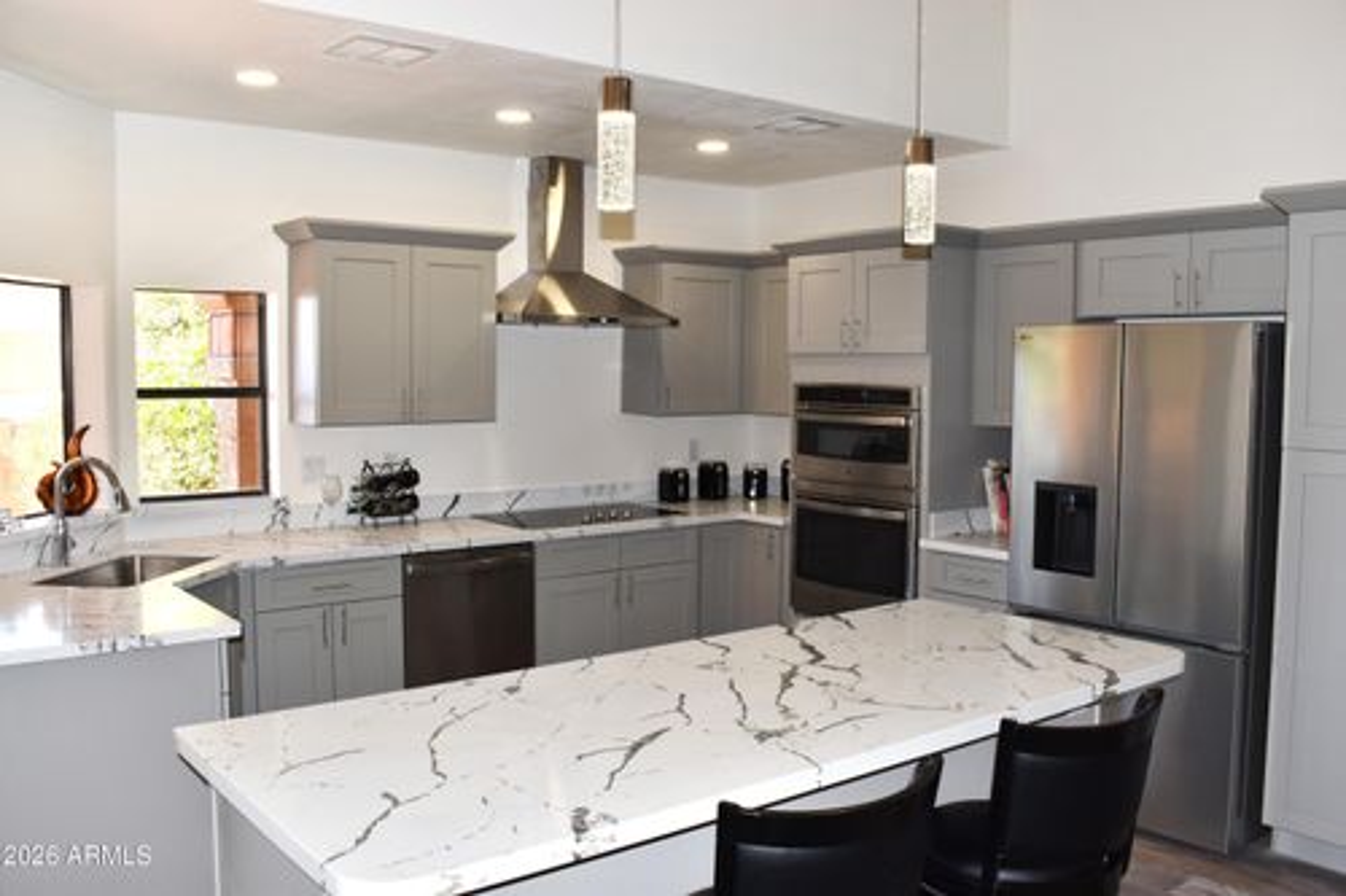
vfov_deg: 42.3
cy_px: 448
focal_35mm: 31
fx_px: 1159
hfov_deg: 60.3
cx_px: 673
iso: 250
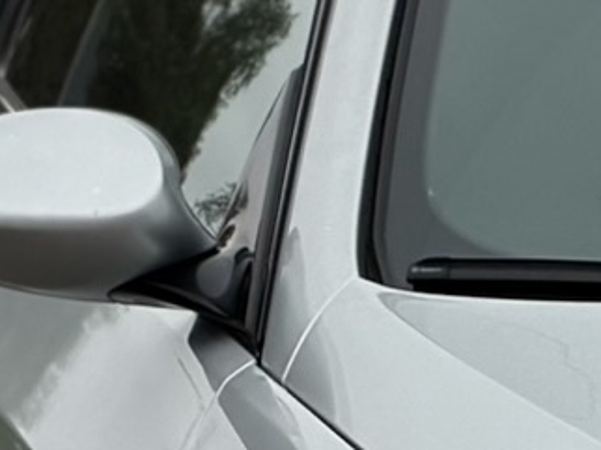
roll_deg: +0.0
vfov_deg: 2.3
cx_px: 1366
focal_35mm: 637
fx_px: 11051
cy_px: 762
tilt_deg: -6.8
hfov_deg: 3.1
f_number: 2.8
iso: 50
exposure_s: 1/326
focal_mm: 16.89
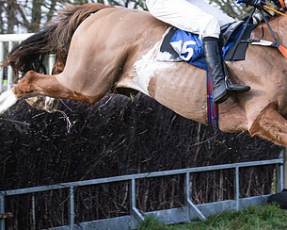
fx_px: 1614
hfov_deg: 10.1
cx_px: 310
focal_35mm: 190
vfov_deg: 8.1
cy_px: 82
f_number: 4
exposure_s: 1/1000
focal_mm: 70
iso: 400
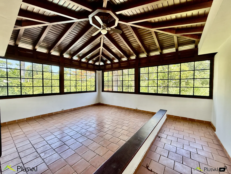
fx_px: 93
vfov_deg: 85.7
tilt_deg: -1.8
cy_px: 87
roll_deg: -0.2
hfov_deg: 102.1
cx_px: 116
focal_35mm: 14
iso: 40
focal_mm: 2.22
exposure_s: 1/99
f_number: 2.2
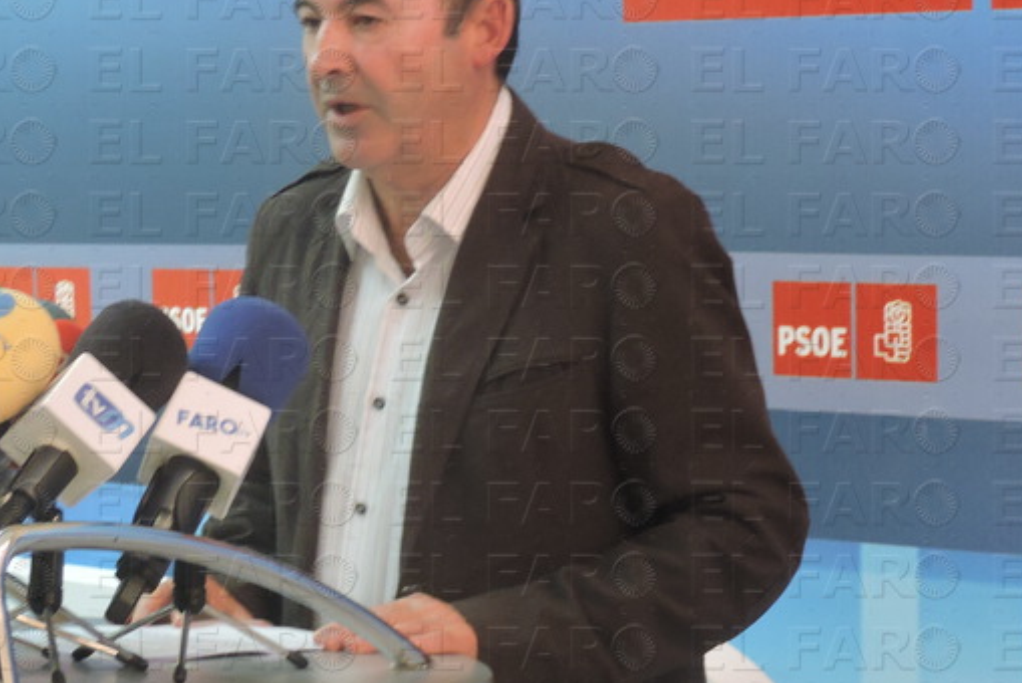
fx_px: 3266
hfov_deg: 17.8
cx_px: 498
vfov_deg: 11.9
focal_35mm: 115
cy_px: 518
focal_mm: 9.8
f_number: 3.7
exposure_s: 1/15
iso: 400
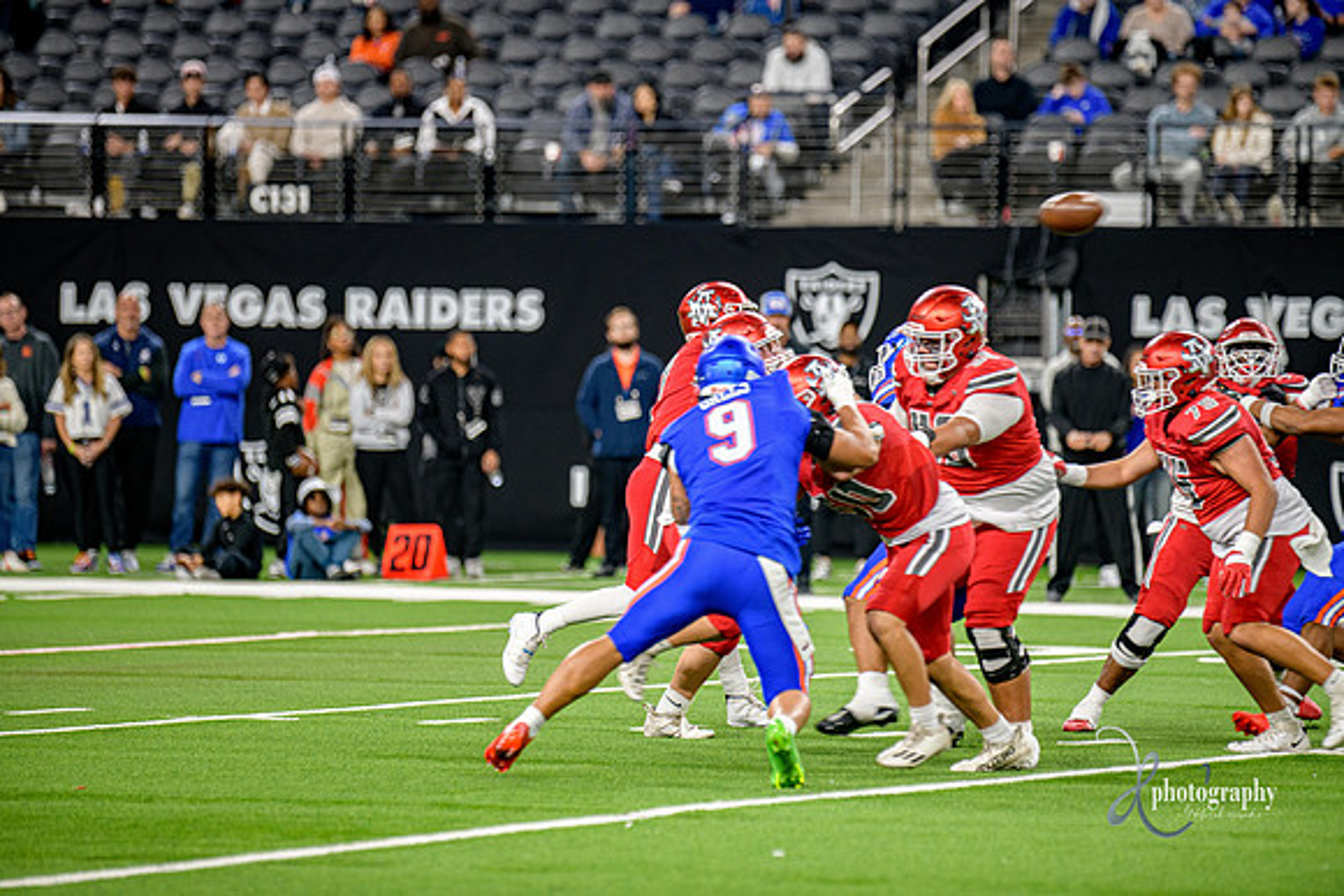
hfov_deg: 8.2
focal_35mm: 250
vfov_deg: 5.5
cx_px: 672
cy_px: 448
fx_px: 9335
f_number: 2.8
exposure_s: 1/400
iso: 1000
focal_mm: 250
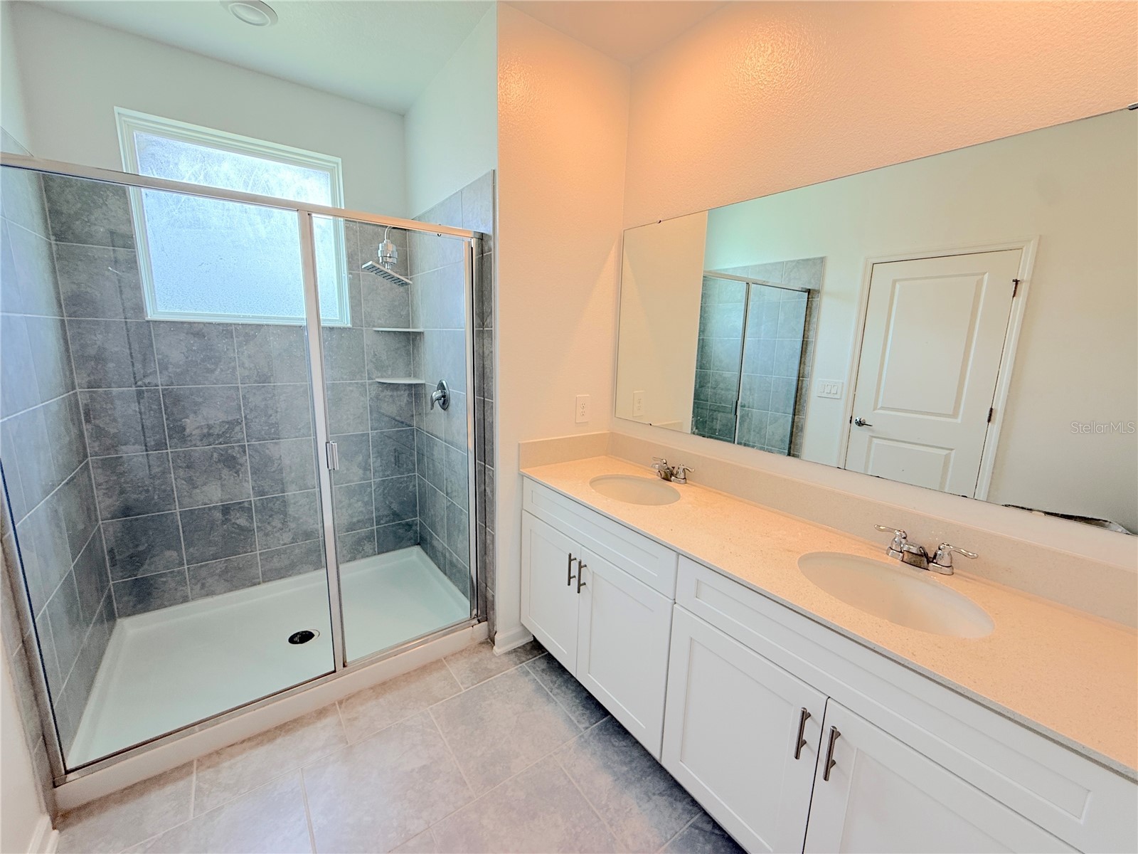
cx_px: 569
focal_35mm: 14
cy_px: 427
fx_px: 460
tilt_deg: -6.9
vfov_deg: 85.7
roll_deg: -0.4
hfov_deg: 102.1
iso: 80
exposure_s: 1/120
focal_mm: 2.22
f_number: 2.2
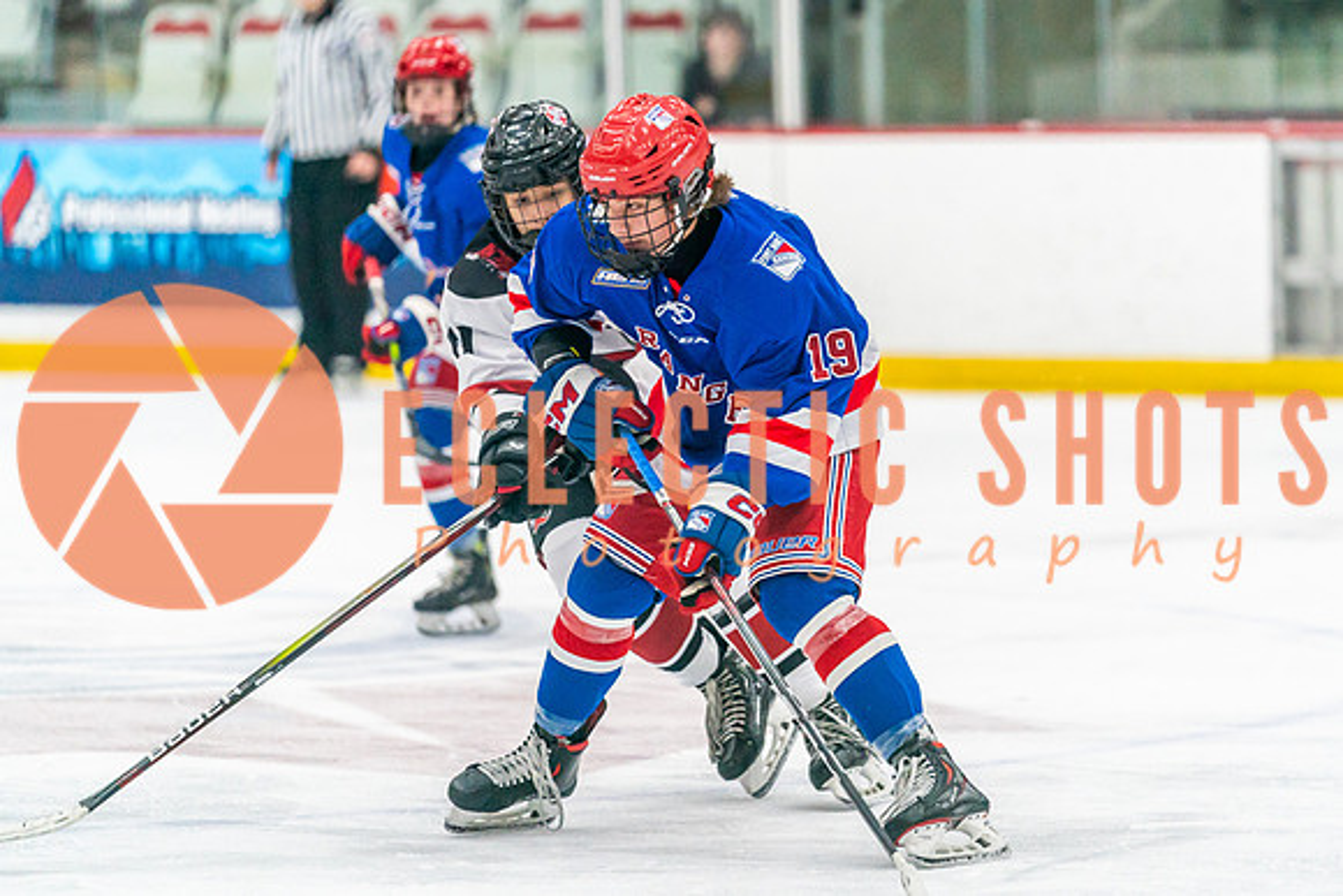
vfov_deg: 5.6
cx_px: 737
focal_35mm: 244
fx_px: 9094
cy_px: 376
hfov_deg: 8.4
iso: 3200
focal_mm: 200
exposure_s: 1/1000
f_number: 2.8
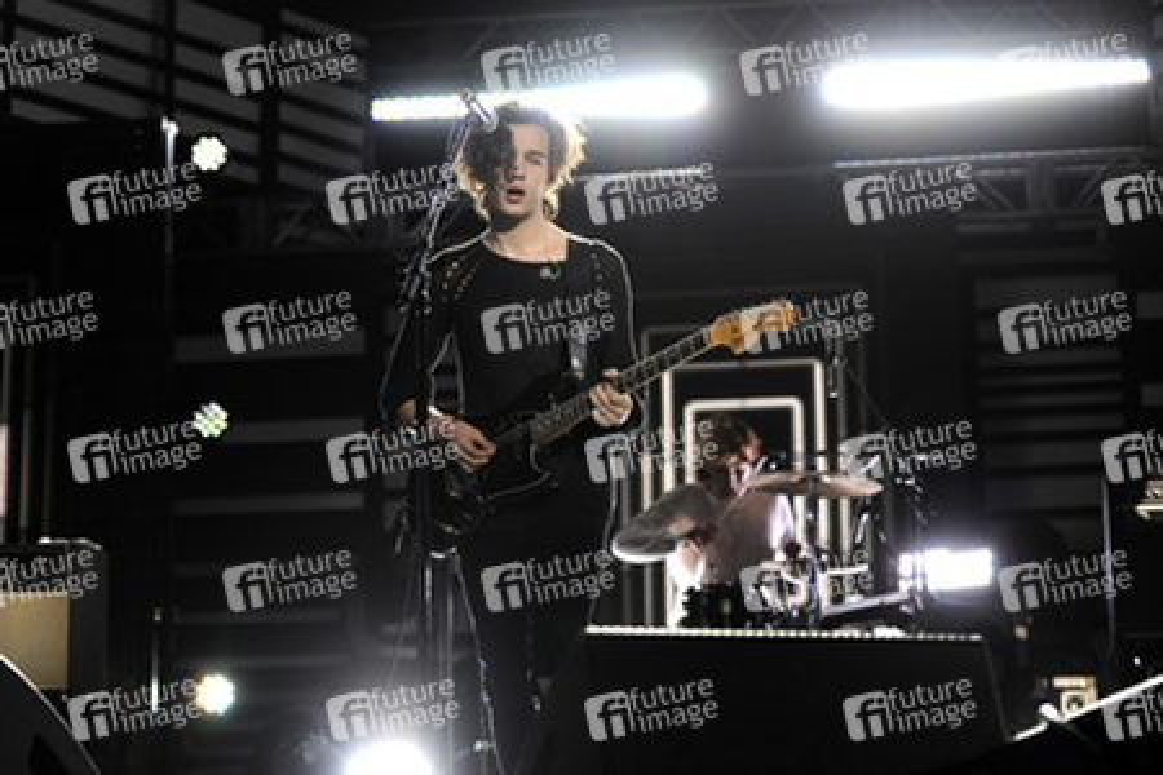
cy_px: 388
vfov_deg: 19.5
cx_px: 582
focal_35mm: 70
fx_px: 2261
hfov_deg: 28.8
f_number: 2.8
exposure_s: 1/400
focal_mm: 70
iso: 1250
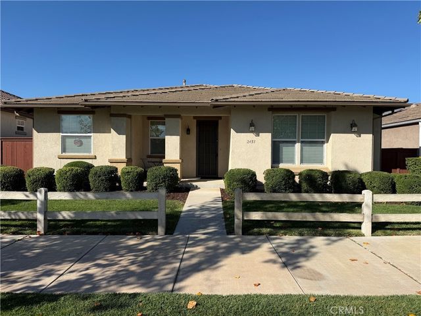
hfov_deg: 71.6
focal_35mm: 24
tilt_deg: -2.1
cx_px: 210
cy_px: 158
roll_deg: +0.4
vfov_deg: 56.8
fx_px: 292
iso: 80
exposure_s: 1/5319
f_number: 1.78
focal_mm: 6.76
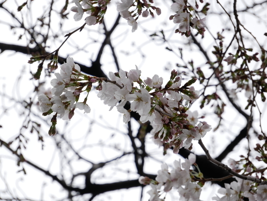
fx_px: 926
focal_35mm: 120
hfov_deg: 16.4
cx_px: 134
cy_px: 100
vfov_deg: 12.4
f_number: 6.3
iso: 200
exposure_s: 1/320
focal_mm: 60
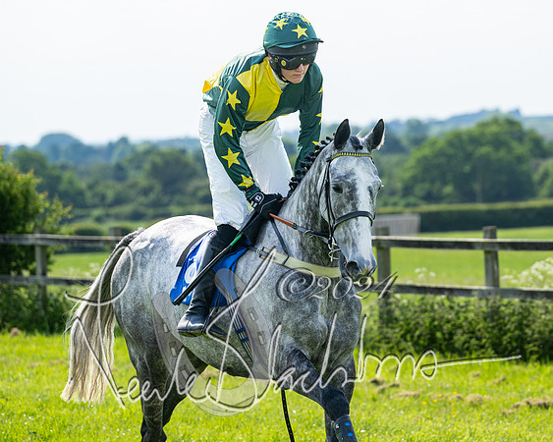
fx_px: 3753
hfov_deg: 8.4
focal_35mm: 229
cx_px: 378
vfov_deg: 6.7
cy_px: 186
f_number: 5
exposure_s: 1/800
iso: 200
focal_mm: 155
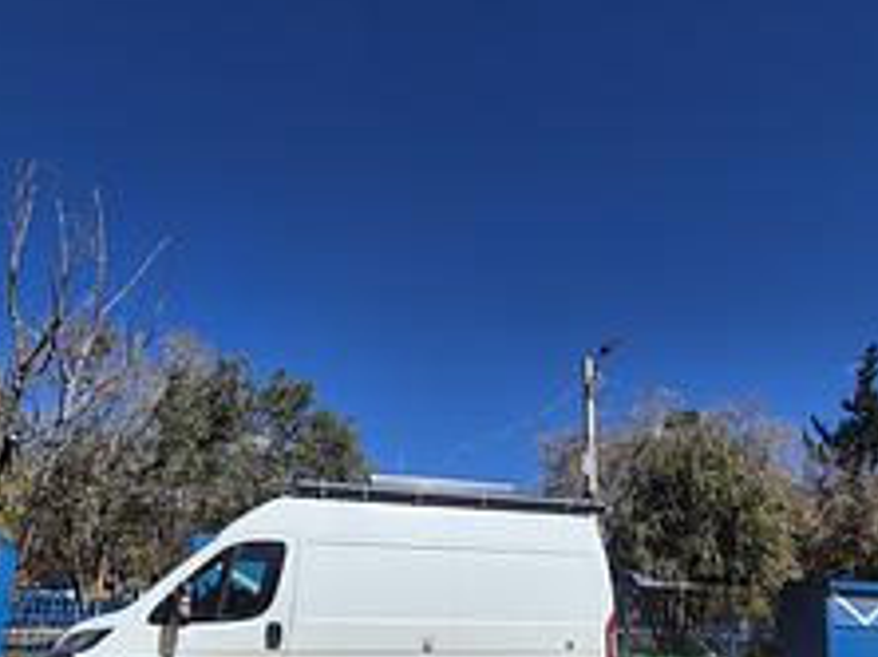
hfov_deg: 69.4
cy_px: 412
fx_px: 633
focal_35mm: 25
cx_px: 433
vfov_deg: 54.2
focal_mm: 2.2
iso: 50
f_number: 2.2
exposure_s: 1/3672
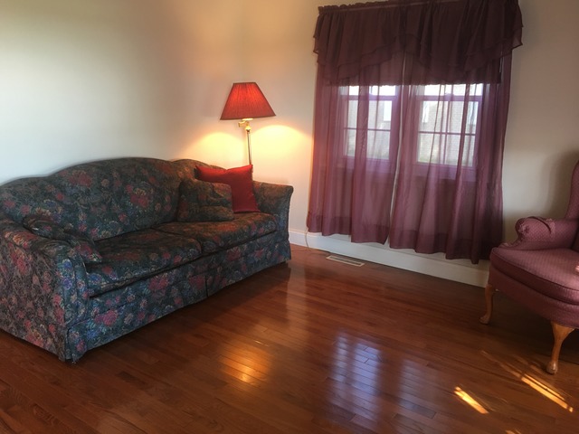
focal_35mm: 29
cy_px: 217
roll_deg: -0.6
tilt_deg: -11.2
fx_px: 485
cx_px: 290
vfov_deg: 48.2
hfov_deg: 61.7
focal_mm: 4.15
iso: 50
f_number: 2.2
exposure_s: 1/15
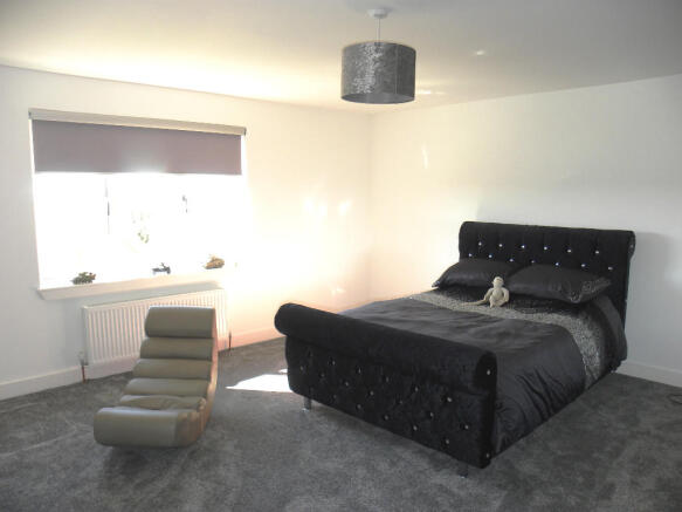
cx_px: 341
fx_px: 512
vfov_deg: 53.0
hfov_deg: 67.3
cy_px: 256
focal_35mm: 26
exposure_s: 1/51.1
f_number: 2.8
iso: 93
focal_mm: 4.6
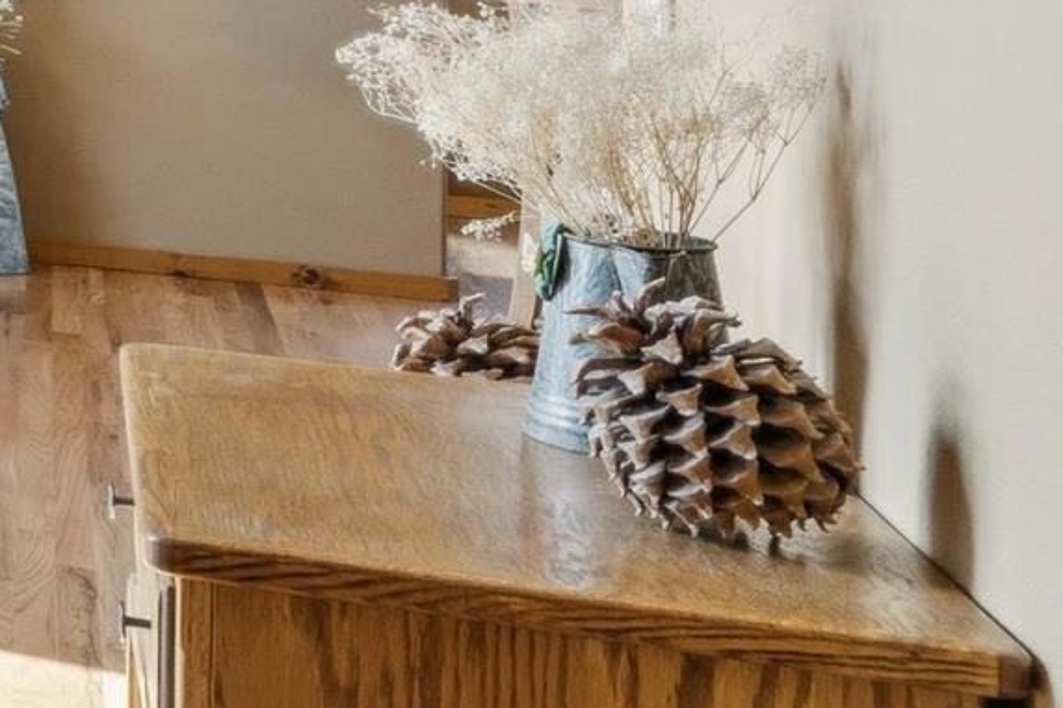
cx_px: -1684
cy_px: -255
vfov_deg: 15.0
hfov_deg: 13.7
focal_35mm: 87
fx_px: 2554
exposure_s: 1/25
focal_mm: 16.1
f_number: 13
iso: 400
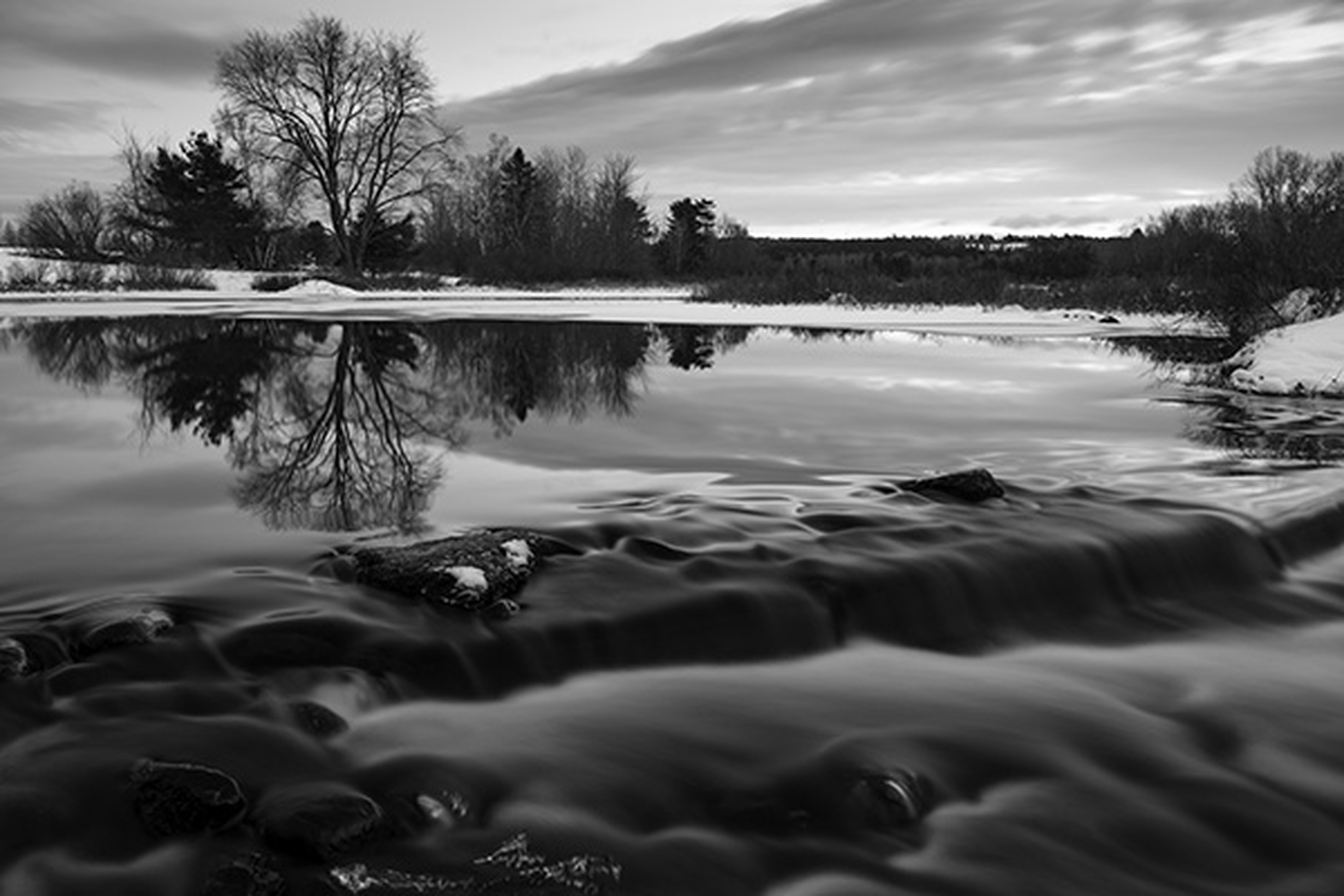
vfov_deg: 40.0
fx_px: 1232
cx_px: 672
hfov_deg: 57.2
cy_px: 448
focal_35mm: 33
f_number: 8
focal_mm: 33
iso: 100
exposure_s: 20
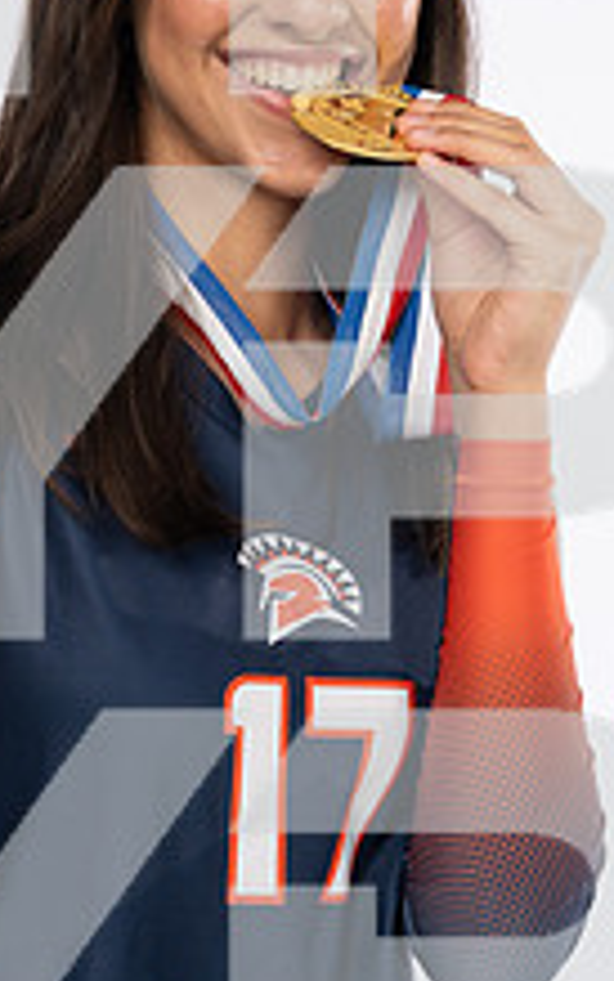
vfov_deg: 19.3
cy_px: 405
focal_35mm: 108
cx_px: 157
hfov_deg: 12.1
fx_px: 2890
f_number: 7.1
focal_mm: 40
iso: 200
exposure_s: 1/250
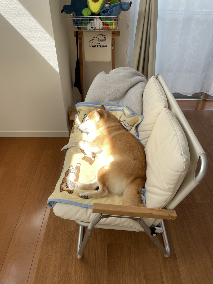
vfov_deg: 67.3
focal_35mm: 26
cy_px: 142
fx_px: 213
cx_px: 106
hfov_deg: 53.1
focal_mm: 4.2
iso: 32
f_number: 1.6
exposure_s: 1/421
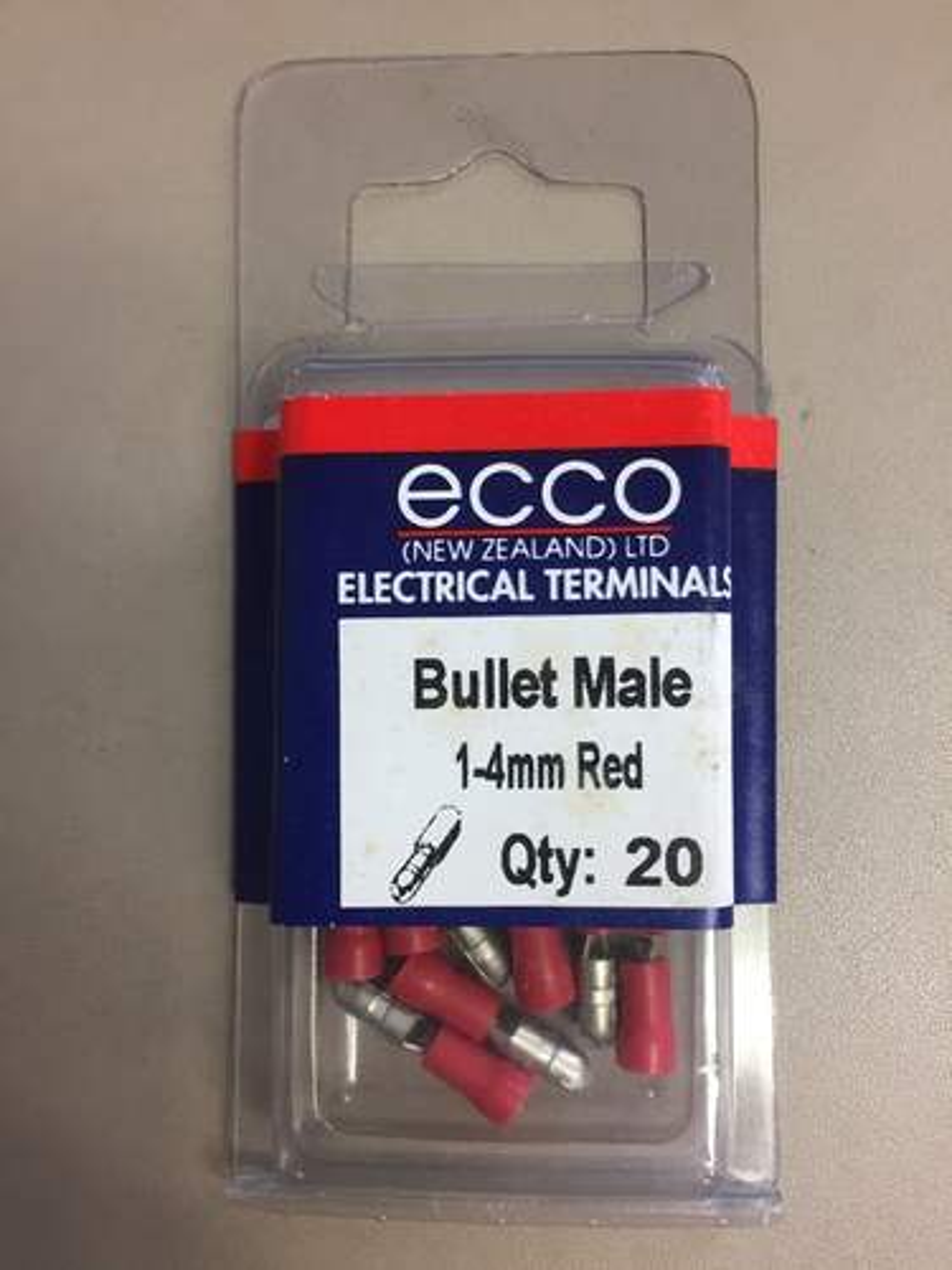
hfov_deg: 48.2
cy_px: 635
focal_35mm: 29
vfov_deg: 61.7
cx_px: 476
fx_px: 1063
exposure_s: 1/33
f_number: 2.2
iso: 80
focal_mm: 4.15
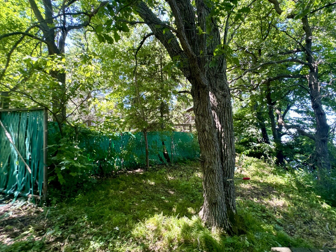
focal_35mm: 18
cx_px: 192
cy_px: 126
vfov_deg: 71.6
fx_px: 175
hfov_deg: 87.2
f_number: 2.2
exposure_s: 1/99
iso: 100
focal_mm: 2.22
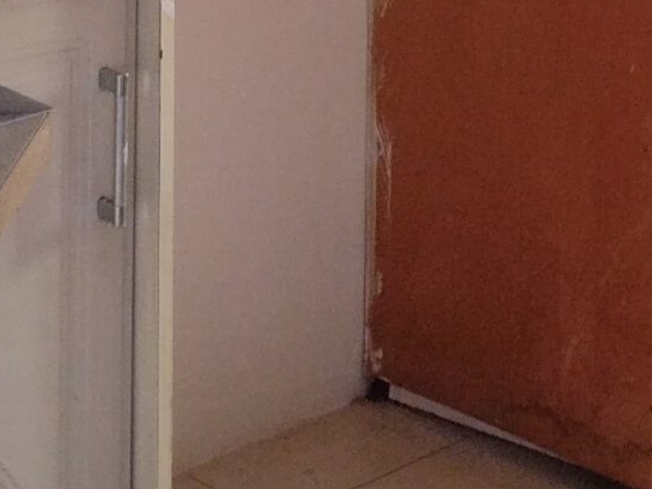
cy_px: -336
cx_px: 586
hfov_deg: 15.8
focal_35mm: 123
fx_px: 2317
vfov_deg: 11.4
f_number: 1.8
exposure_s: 1/120
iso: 117
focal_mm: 4.25
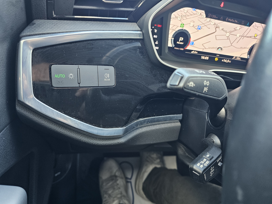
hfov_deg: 73.9
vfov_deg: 58.9
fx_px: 181
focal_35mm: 23
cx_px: 136
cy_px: 102
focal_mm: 6.3
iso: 250
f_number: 1.7
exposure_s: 1/42
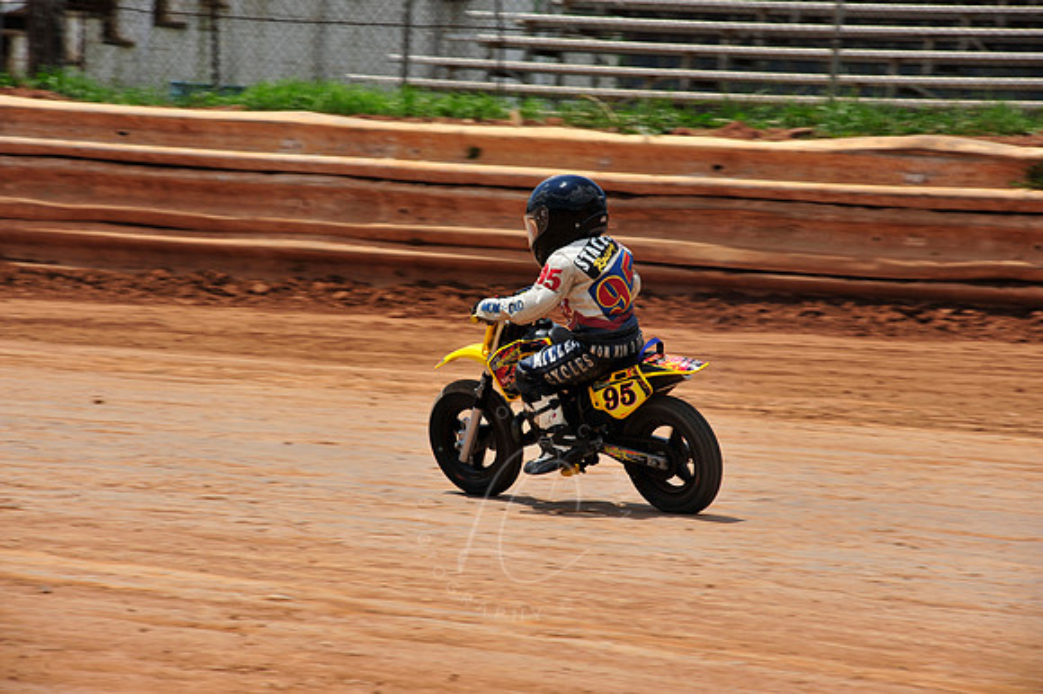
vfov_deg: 6.9
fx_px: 5791
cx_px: 522
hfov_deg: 10.3
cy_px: 347
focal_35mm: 200
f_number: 11
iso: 200
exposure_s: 1/400
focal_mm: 200
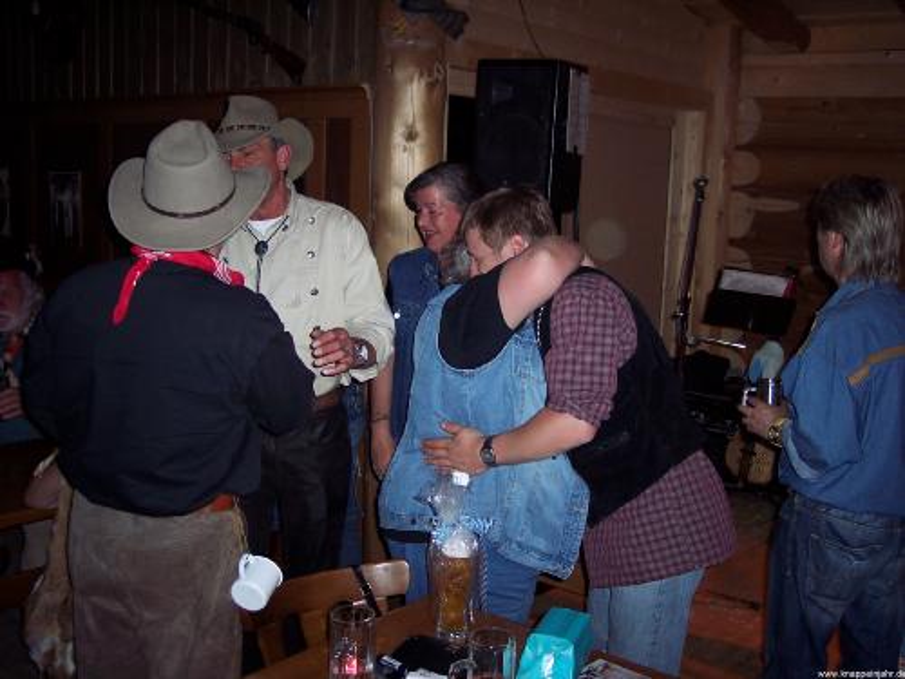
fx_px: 1020
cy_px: 340
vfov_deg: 36.8
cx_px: 452
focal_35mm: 39
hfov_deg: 47.9
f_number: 2.8
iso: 100
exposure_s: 1/60
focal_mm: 8
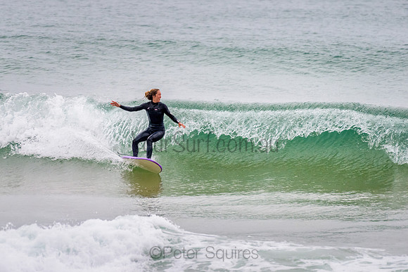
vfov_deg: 2.2
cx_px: 158
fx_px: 6952
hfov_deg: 3.4
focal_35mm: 613
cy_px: 123
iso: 1000
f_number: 5.6
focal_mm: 500
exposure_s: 1/1000
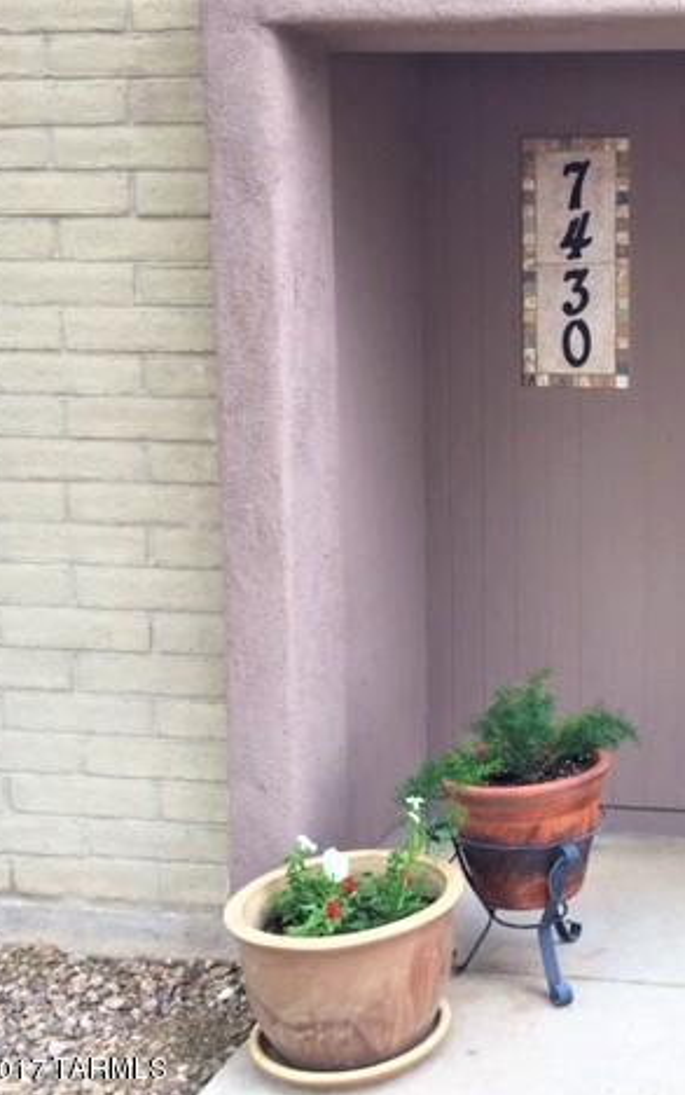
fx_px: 1253
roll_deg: -0.8
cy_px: 555
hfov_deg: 28.6
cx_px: 694
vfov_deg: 47.2
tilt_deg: -7.1
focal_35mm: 42
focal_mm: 4.15
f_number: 2.2
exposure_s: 1/265
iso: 32
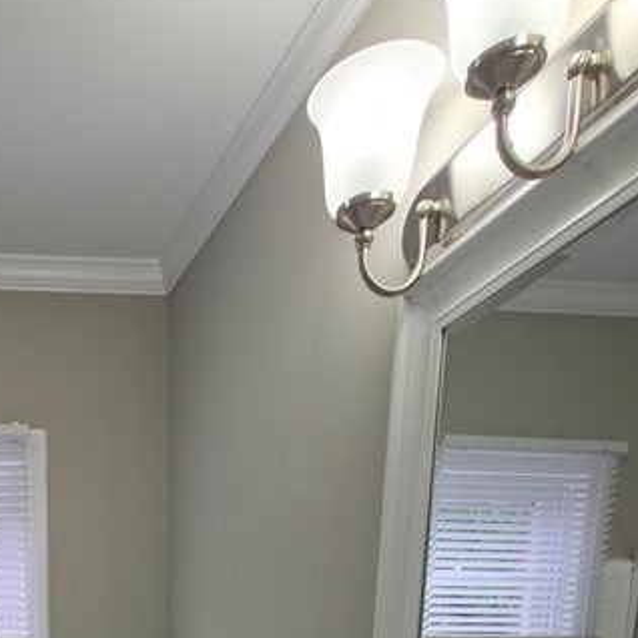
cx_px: -30
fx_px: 772
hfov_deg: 38.7
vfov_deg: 31.2
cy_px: 885
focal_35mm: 37
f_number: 1.9
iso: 20
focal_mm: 2.2
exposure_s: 1/60
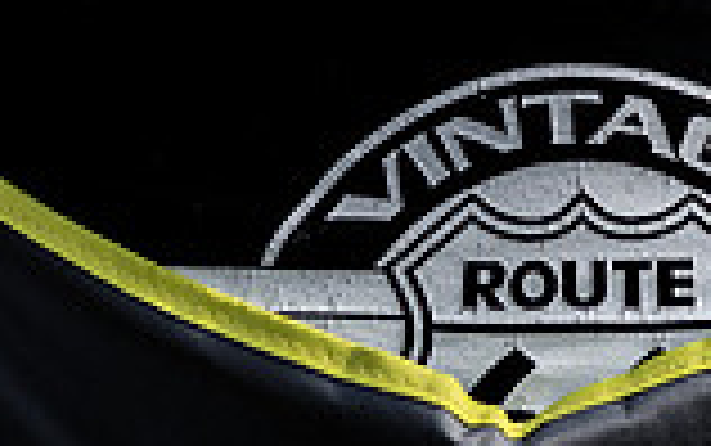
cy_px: -489
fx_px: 6186
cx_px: 620
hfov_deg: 6.6
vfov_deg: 4.1
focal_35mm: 319
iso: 100
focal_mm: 70
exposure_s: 1/800
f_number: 4.5
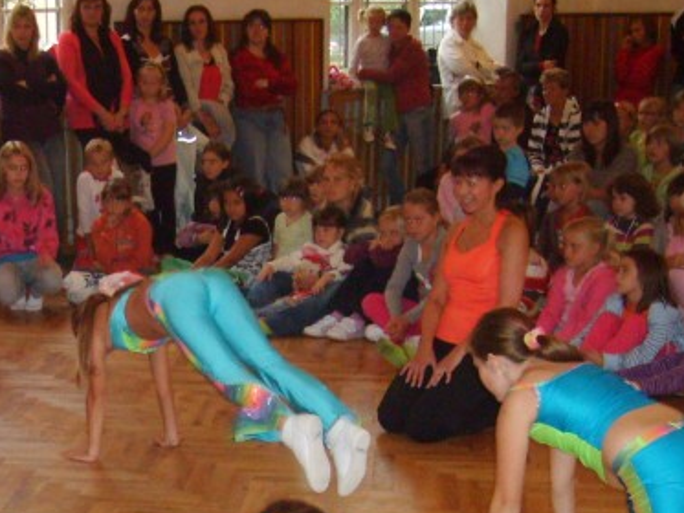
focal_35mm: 75
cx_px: 55
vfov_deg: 19.3
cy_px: 471
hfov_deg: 25.1
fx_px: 1482
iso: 253
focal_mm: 5.8
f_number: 2.8
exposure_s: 1/45
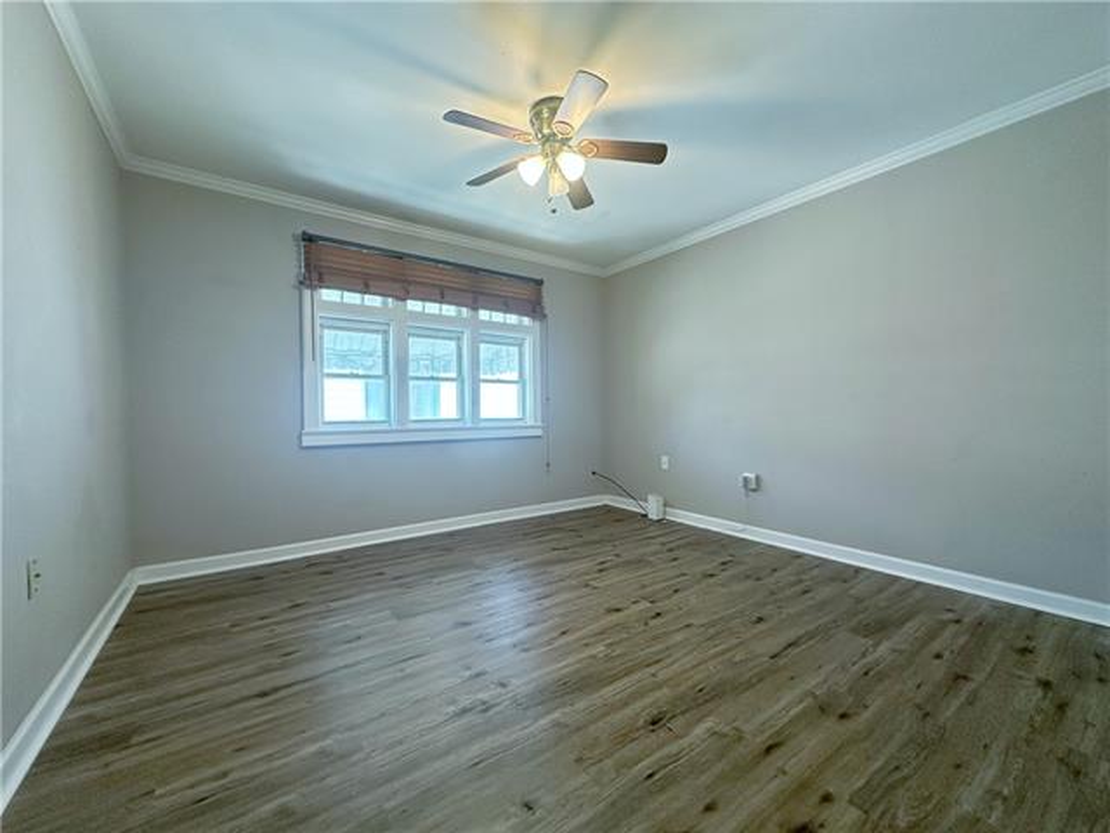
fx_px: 449
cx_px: 555
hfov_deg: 102.1
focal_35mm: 14
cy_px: 416
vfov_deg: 85.7
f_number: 2.2
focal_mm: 2.22
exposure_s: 1/60
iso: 160
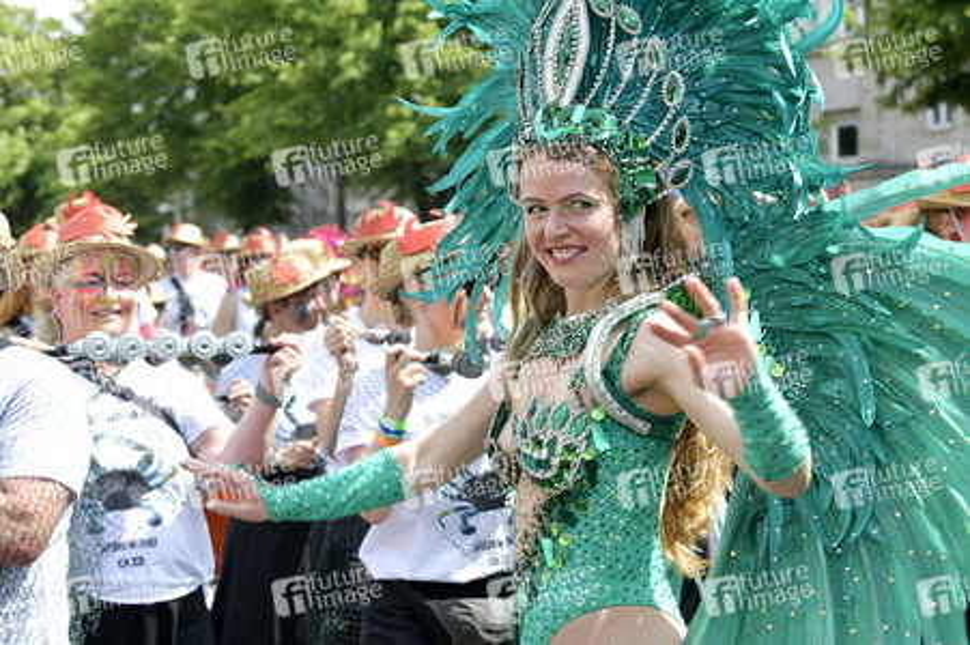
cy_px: 322
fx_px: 1885
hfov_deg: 28.9
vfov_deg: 19.4
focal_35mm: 70
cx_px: 485
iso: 160
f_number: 6.3
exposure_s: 1/250
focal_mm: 70
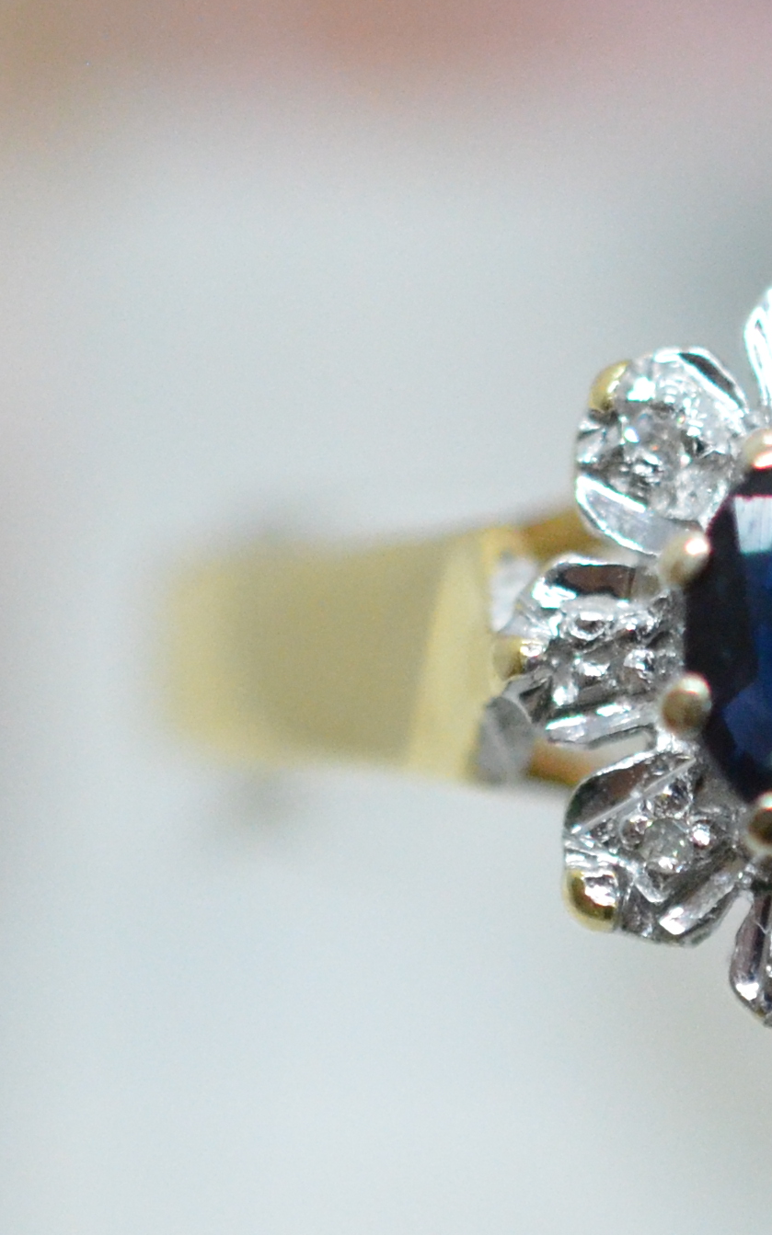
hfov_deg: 5.8
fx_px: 7543
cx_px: 935
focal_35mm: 224
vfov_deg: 9.4
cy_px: 623
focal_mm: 40
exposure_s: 1/2000
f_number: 4
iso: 3200
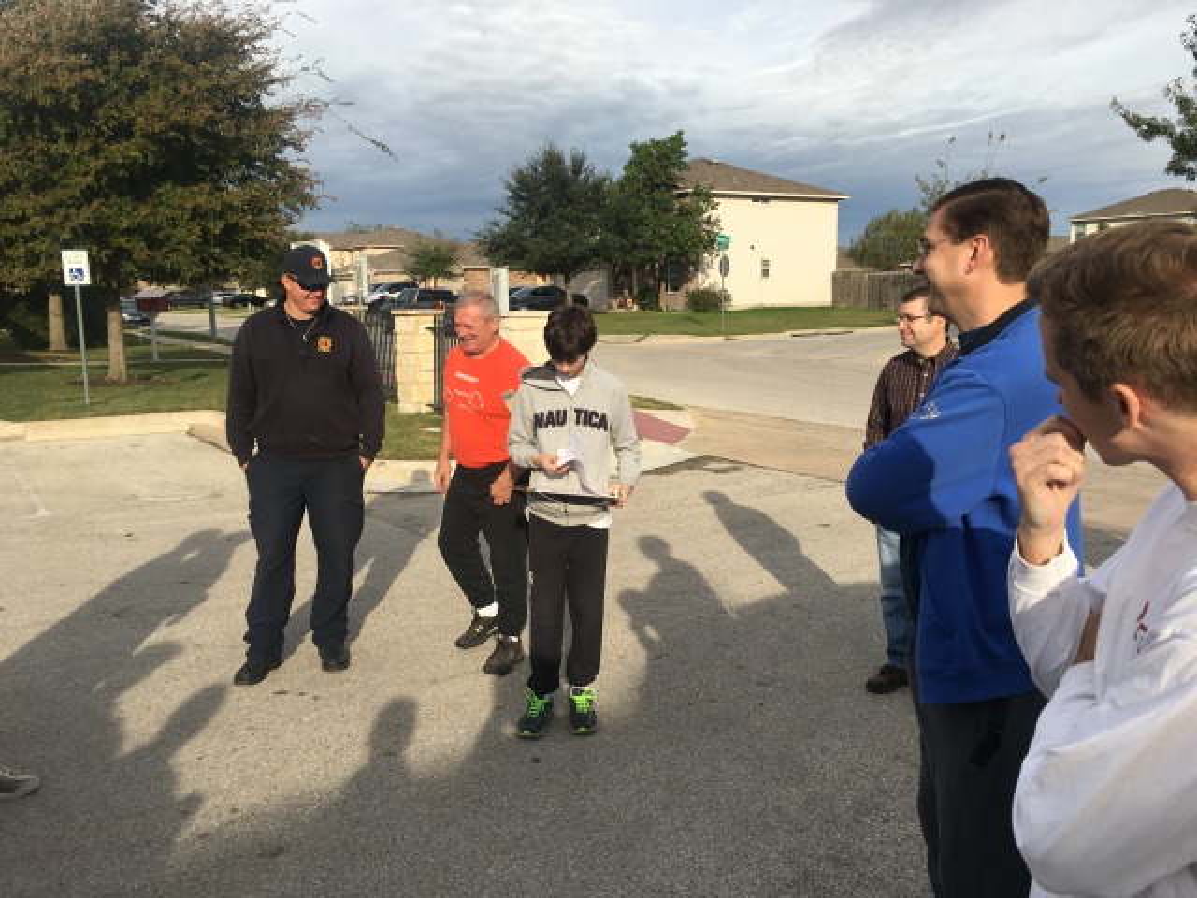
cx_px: 598
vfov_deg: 48.2
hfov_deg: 61.7
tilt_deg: -8.1
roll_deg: +1.7
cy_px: 449
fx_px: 1003
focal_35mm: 29
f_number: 2.2
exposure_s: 1/1148
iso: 25
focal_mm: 4.15
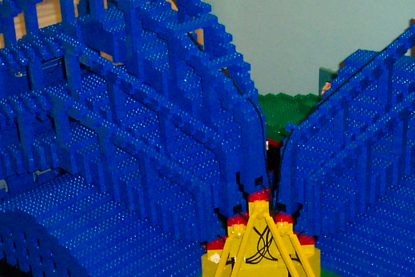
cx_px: 266
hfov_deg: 19.4
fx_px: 1210
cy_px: 331
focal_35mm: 105
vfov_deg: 12.7
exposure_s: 1/30
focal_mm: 7.5
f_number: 2.8
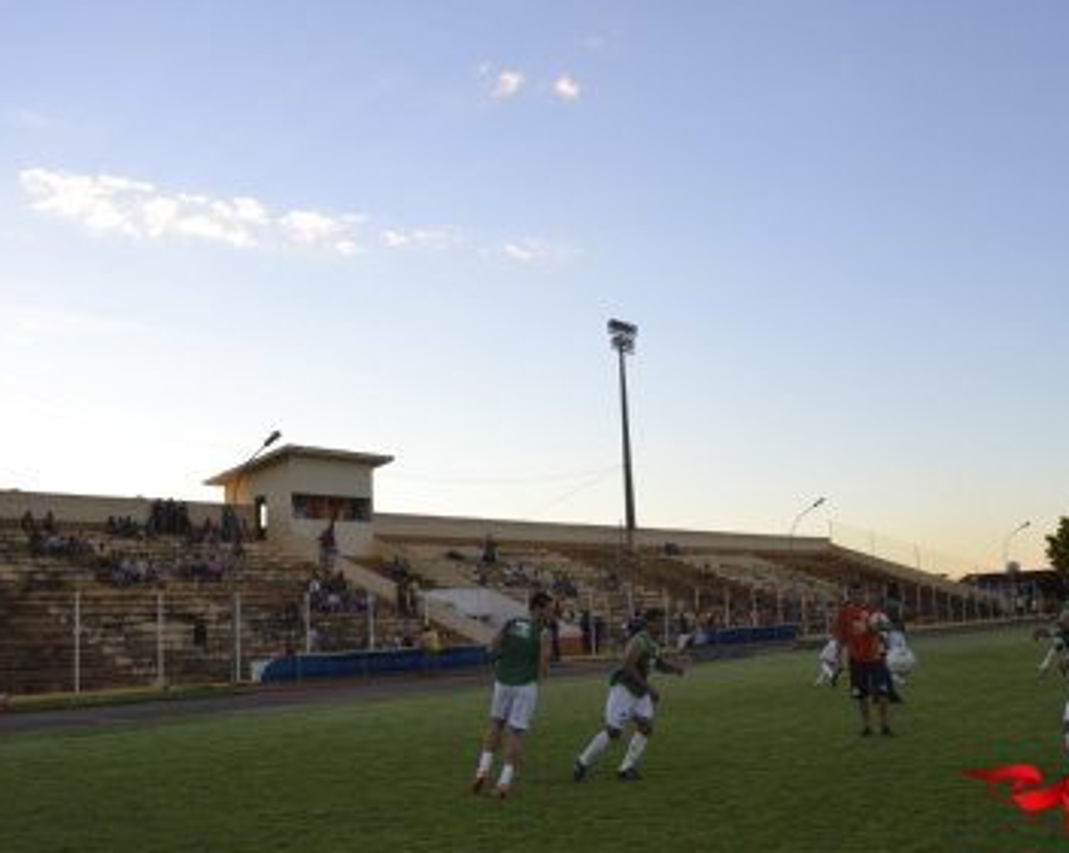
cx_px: 629
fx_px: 1264
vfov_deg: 37.3
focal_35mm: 40
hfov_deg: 45.6
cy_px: 463
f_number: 5.6
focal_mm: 20
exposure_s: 1/125
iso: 100
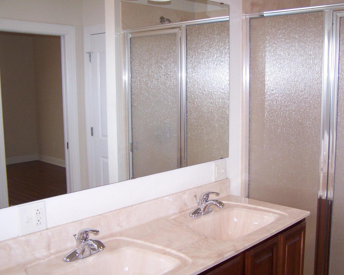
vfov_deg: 36.5
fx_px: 417
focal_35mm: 41
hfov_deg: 44.7
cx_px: 188
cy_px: 137
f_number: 2.8
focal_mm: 6.3
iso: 140
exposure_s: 1/60
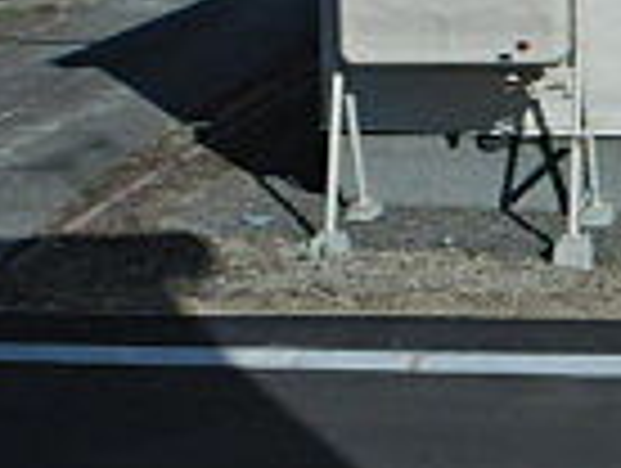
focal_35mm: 111
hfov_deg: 17.2
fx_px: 1995
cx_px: 666
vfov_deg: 12.7
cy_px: -220
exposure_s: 1/400
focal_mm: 4.3
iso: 125
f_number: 8.2
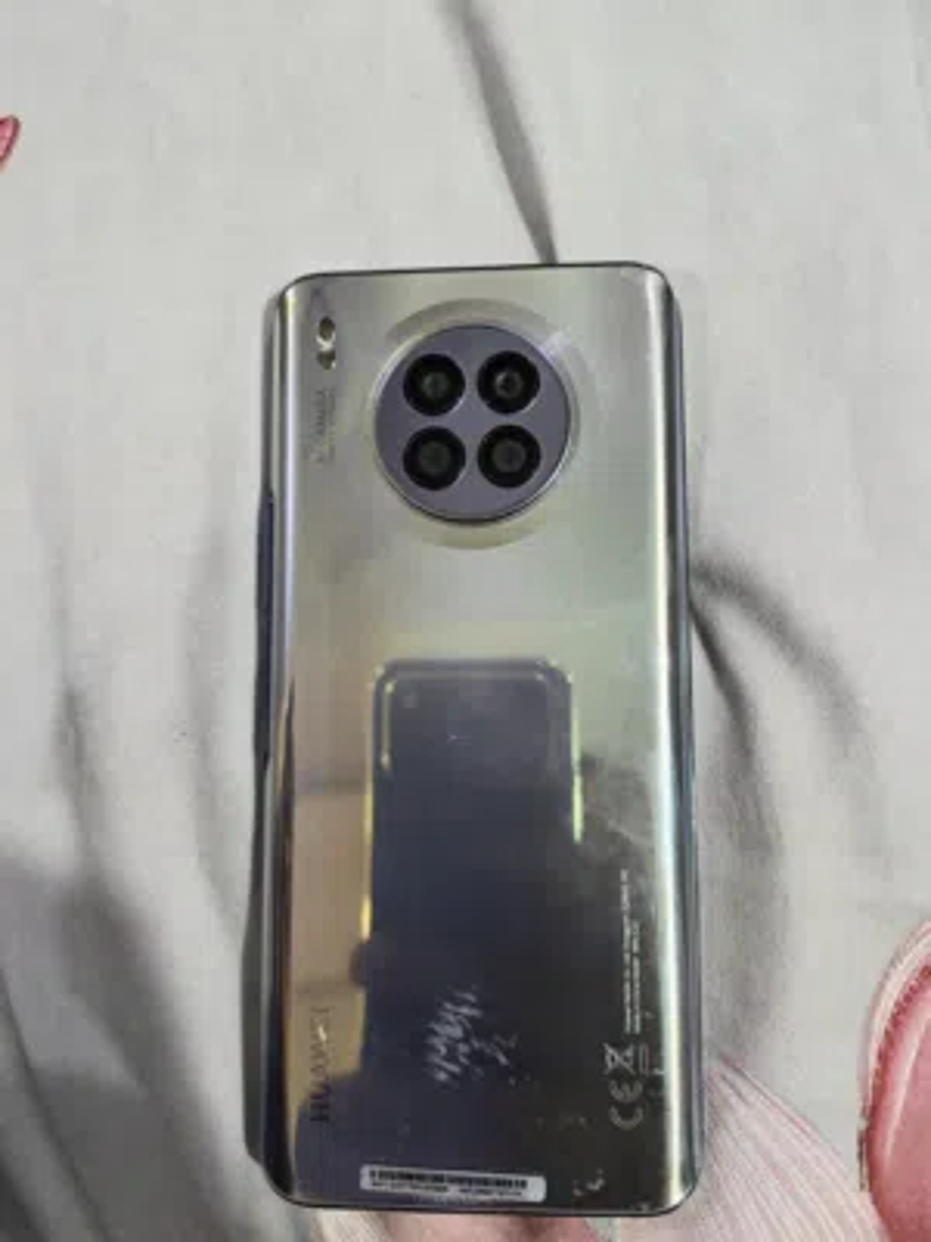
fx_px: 861
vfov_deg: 71.6
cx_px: 466
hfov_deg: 56.8
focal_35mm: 24
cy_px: 621
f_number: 1.9
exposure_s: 1/33
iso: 1600
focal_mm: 6.12
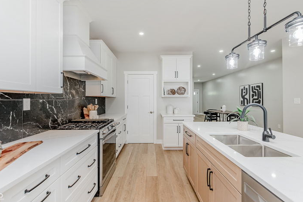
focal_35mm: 16
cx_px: 150
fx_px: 135
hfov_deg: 96.7
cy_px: 95
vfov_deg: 73.7
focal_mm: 15
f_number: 5.6
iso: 320
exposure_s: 1/60
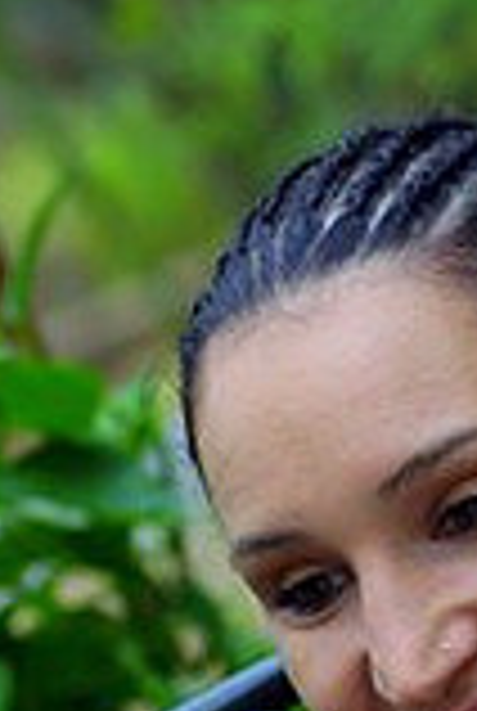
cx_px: 477
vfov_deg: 4.8
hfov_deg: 3.2
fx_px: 8429
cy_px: 603
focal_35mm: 426
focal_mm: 100
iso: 100
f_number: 4
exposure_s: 1/200
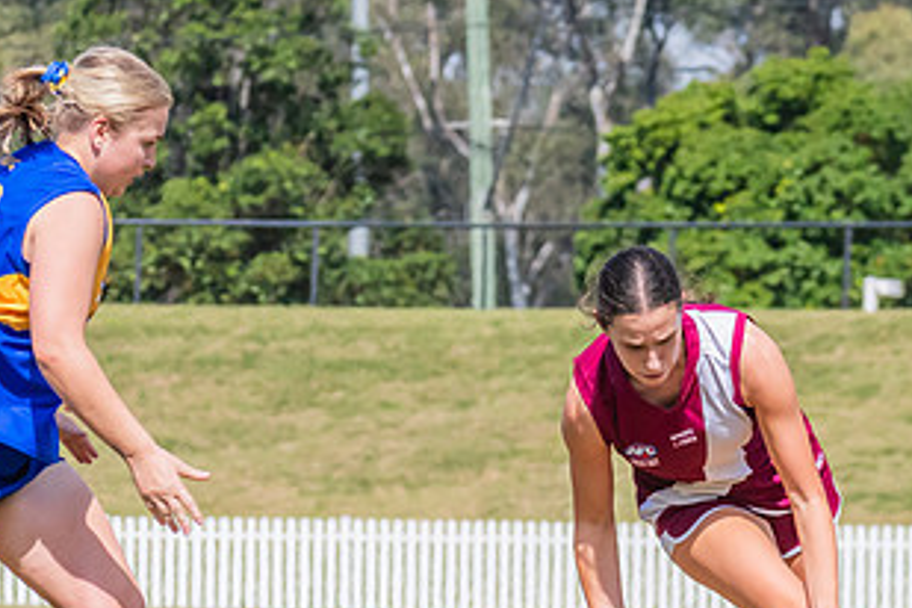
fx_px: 17023
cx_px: 589
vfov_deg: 2.0
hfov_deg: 3.1
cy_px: 416
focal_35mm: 672
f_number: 11
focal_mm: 210
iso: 800
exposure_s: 1/1250
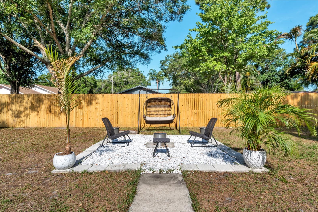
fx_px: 185
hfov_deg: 81.2
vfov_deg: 59.5
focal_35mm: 21
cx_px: 159
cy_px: 106
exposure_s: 1/50
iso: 320
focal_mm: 21
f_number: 20
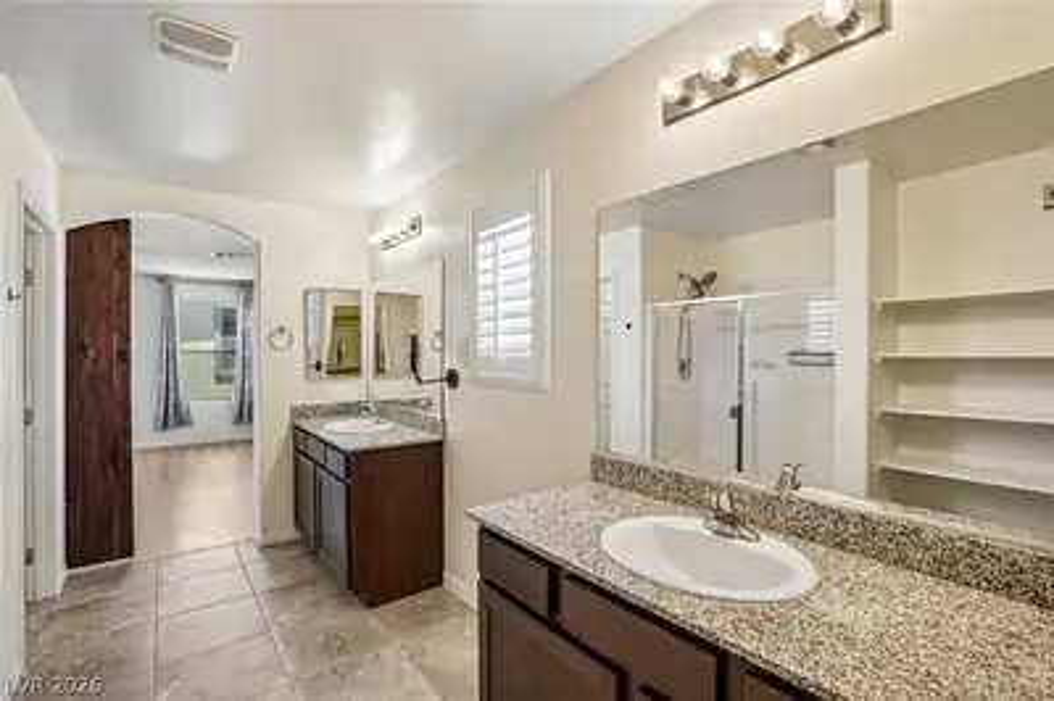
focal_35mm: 16
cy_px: 350
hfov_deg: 96.8
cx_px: 527
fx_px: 468
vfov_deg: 73.6
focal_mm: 16
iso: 400
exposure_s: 1/25
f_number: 8
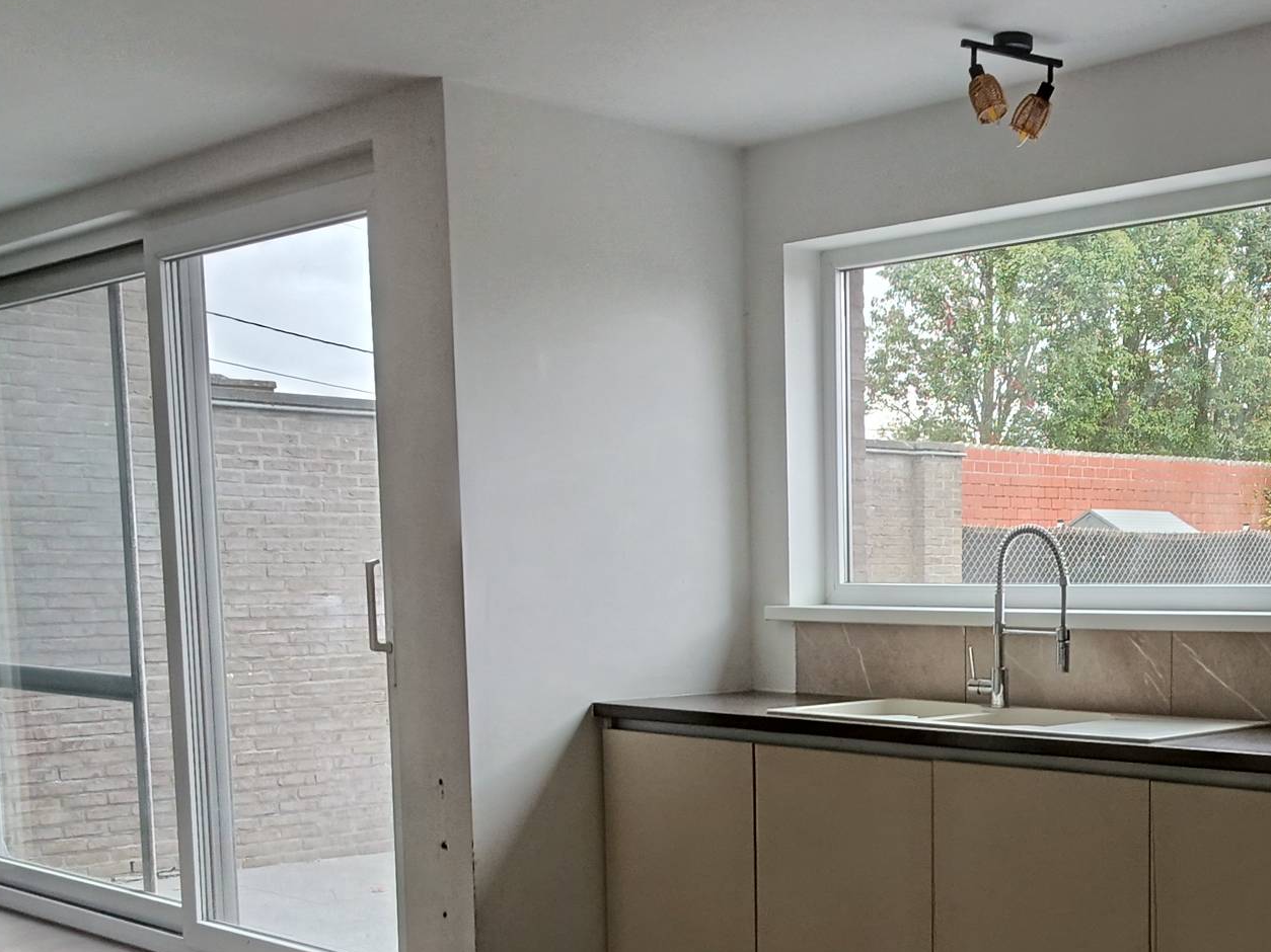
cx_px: 913
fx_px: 1799
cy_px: 762
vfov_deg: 29.0
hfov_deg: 38.2
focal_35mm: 49
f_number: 1.7
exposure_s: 1/100
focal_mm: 5.24
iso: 961
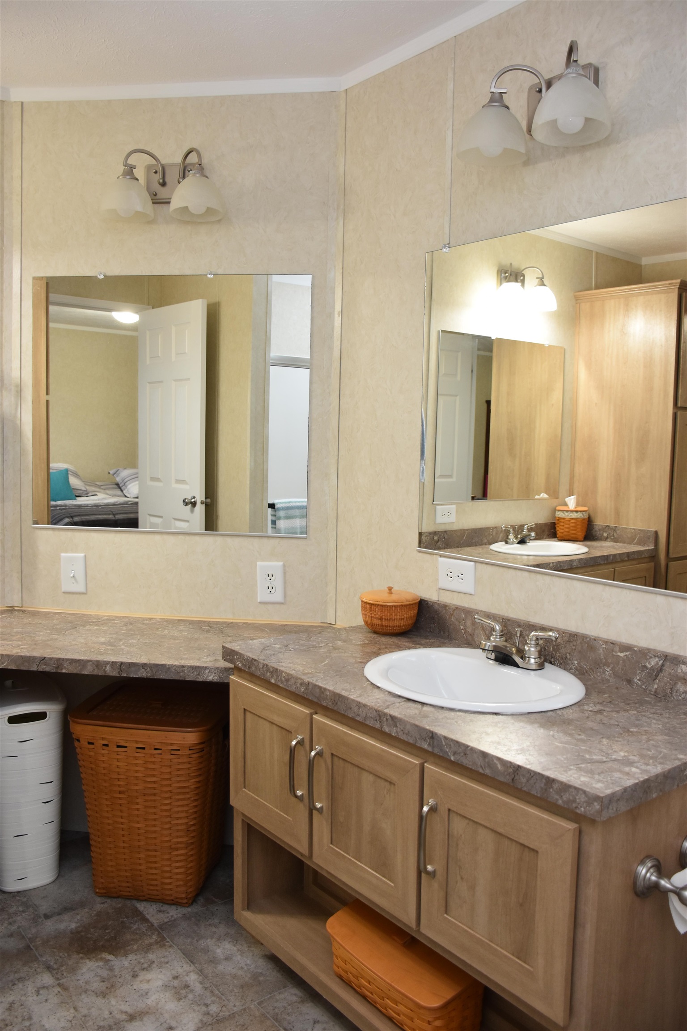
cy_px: 516
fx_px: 859
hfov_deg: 43.6
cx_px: 344
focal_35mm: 30
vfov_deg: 61.9
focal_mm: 20
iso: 560
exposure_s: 1/60
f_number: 4
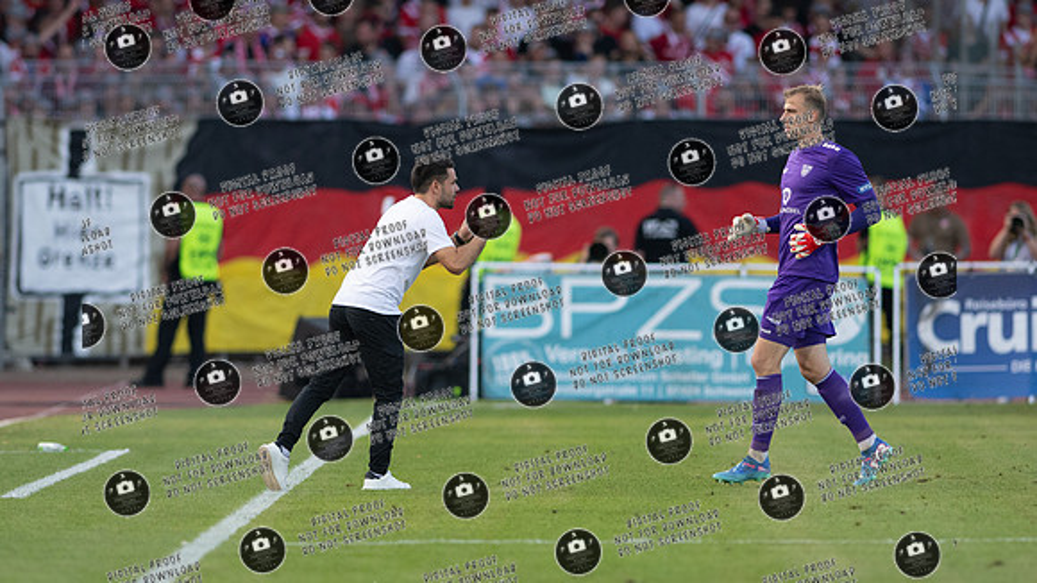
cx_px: 481
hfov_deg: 4.0
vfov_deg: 2.3
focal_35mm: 534
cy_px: 259
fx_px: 14674
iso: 900
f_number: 3.2
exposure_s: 1/1600
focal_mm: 300
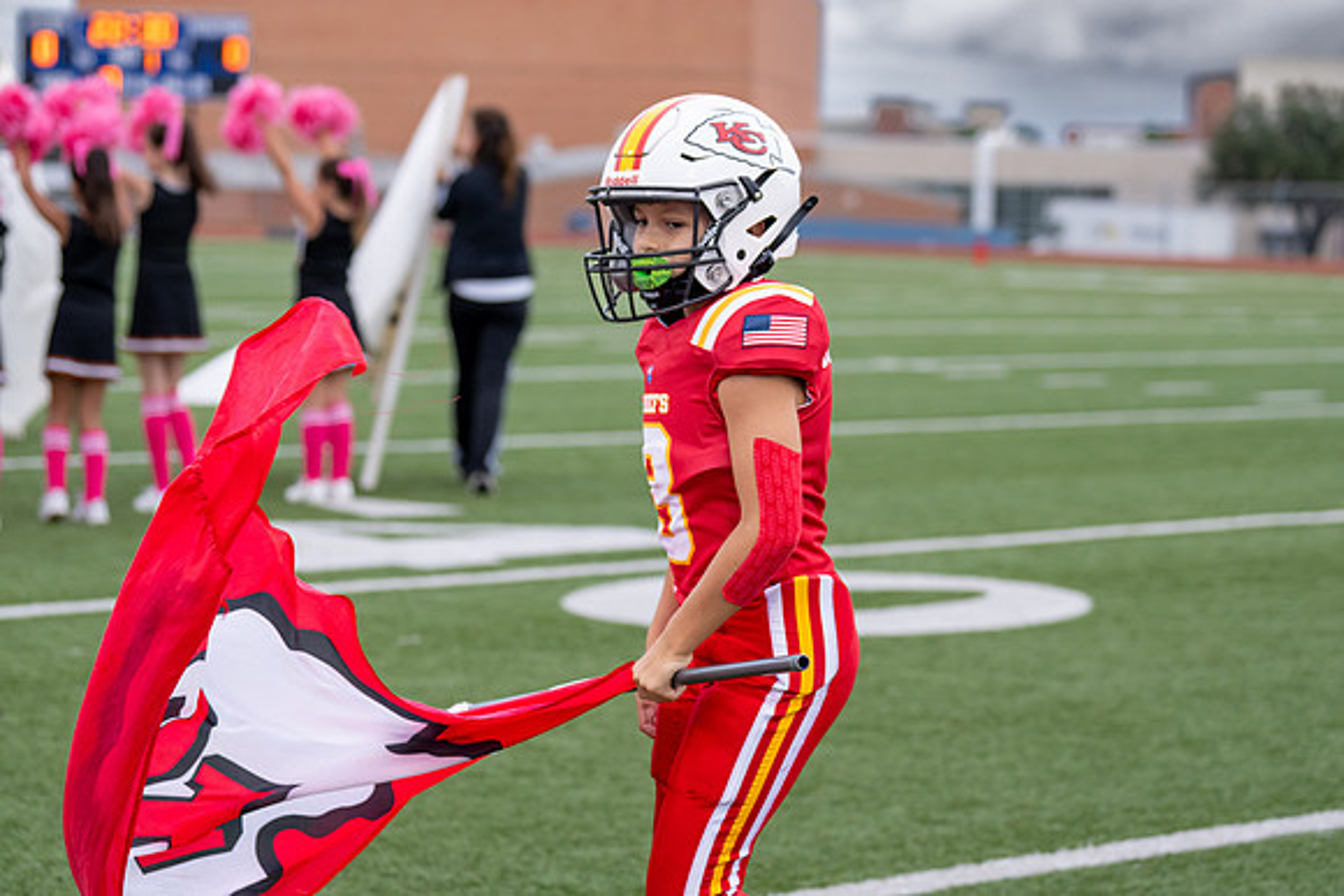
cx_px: 604
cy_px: 312
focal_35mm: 96
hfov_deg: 21.1
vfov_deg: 14.2
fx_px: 3600
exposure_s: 1/1250
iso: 640
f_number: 2.8
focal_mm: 70
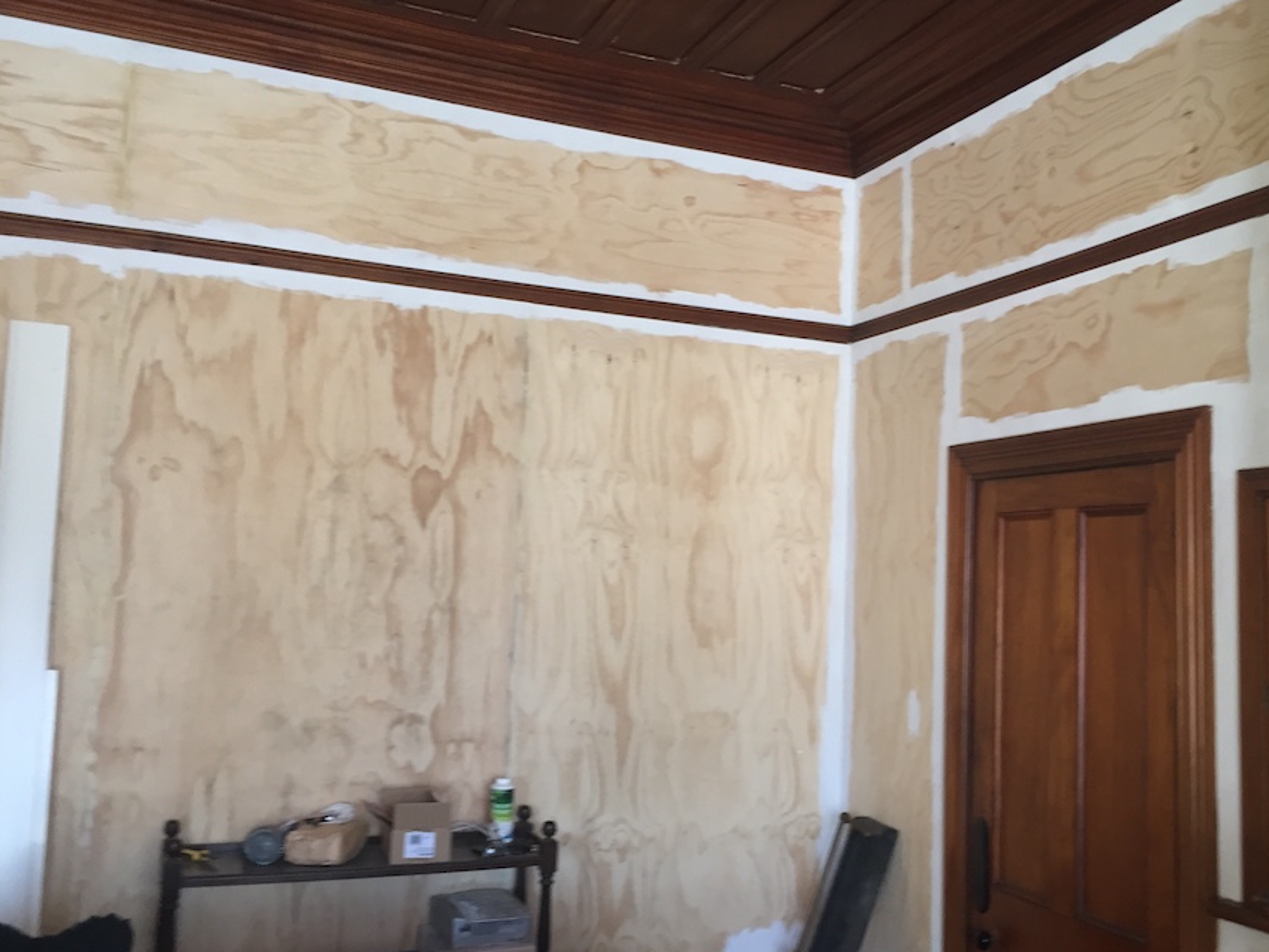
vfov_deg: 40.7
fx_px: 1283
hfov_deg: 52.4
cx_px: 735
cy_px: 488
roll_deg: -1.7
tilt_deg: +4.1
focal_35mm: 35
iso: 80
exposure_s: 1/33
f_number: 2.2
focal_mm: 4.15
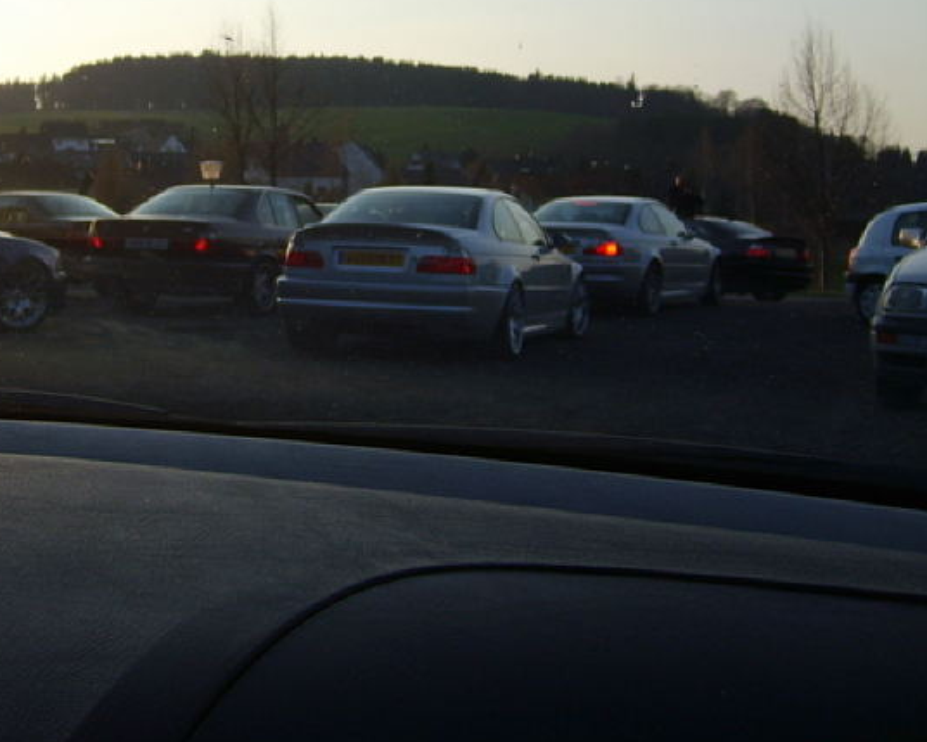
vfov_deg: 29.4
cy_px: 230
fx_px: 1399
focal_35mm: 51
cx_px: 278
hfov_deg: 36.1
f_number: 2.8
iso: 50
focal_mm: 5.8
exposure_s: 1/750
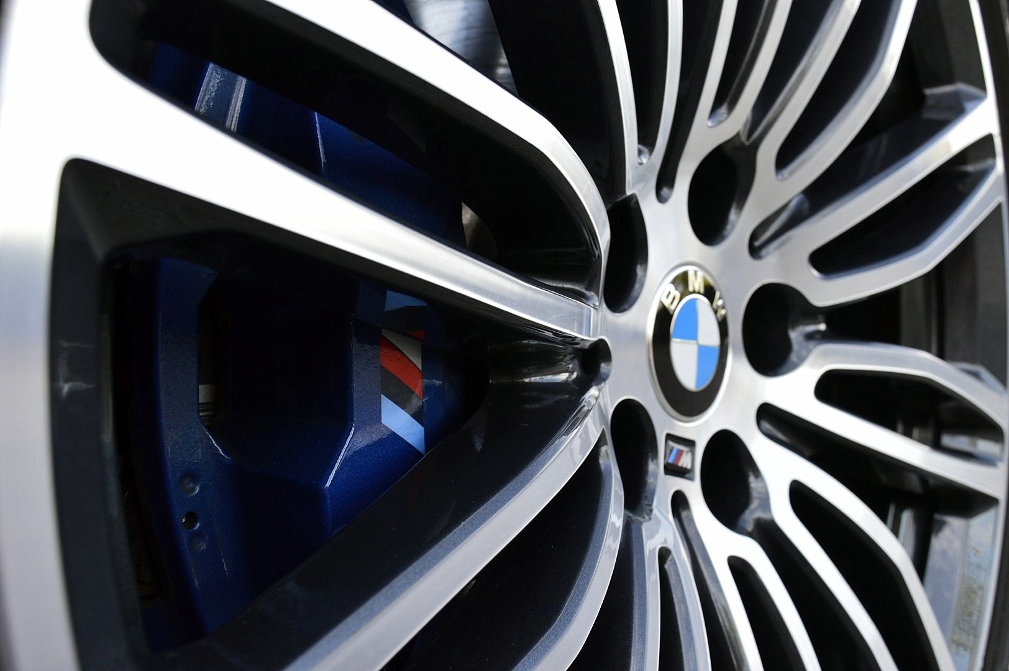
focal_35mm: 38
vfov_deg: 35.4
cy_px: 336
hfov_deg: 51.3
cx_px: 504
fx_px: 1050
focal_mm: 25
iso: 400
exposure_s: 1/80
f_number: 9
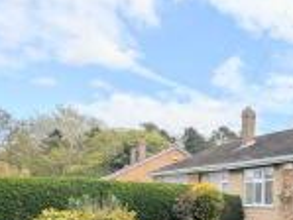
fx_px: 288
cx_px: 339
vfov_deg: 38.0
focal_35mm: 34
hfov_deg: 40.6
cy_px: 211
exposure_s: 1/7299
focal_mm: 2.02
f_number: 1.7
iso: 56
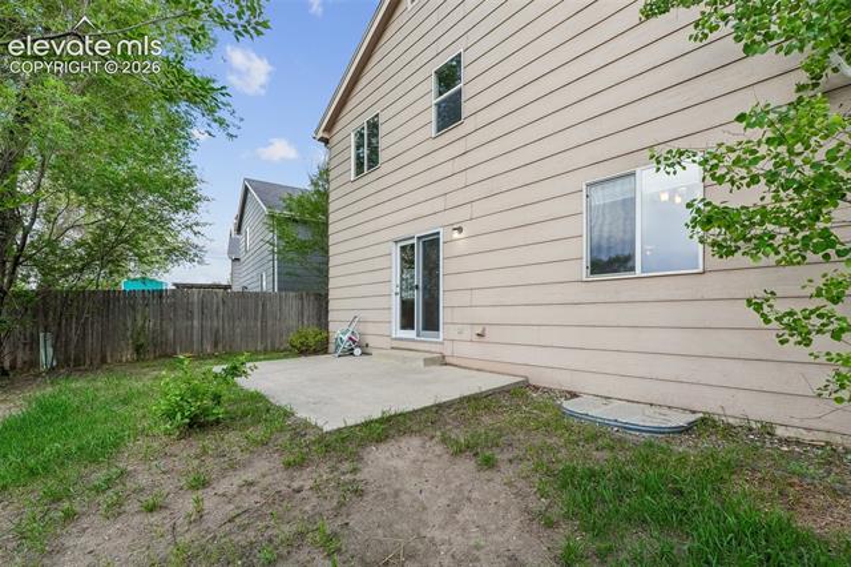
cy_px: 284
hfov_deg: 100.4
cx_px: 426
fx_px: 354
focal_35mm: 15
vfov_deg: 77.3
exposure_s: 1/320
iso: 640
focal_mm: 10
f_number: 9
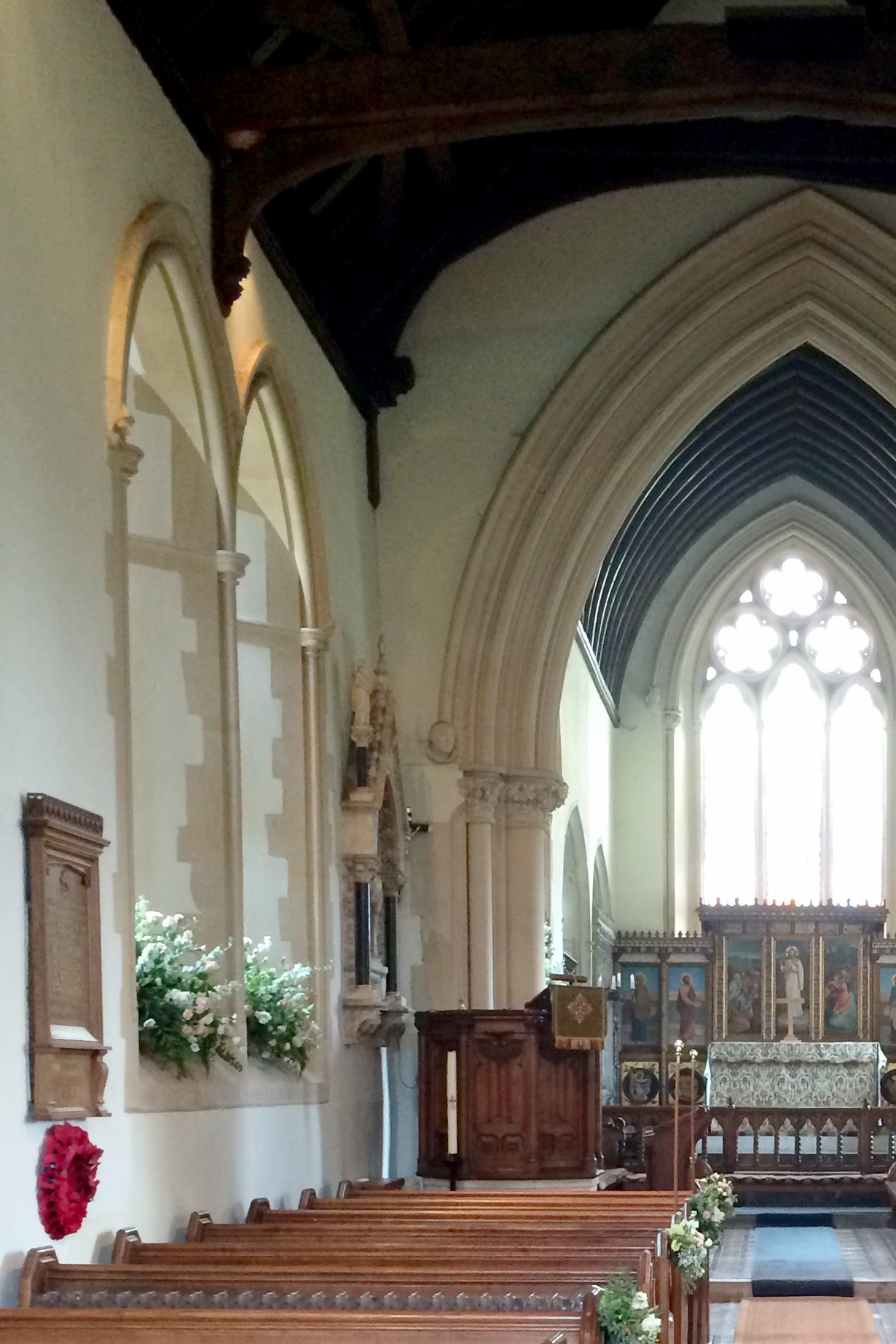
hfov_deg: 24.2
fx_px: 2016
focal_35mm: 54
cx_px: 854
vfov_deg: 35.2
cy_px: 1155
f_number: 2.2
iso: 200
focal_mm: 4.12
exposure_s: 1/30
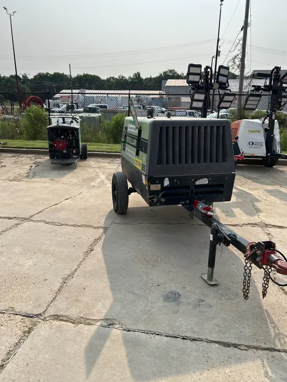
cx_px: 144
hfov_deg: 53.1
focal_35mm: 26
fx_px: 287
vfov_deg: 67.3
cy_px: 191
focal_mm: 5.7
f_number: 1.5
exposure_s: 1/4115
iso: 50
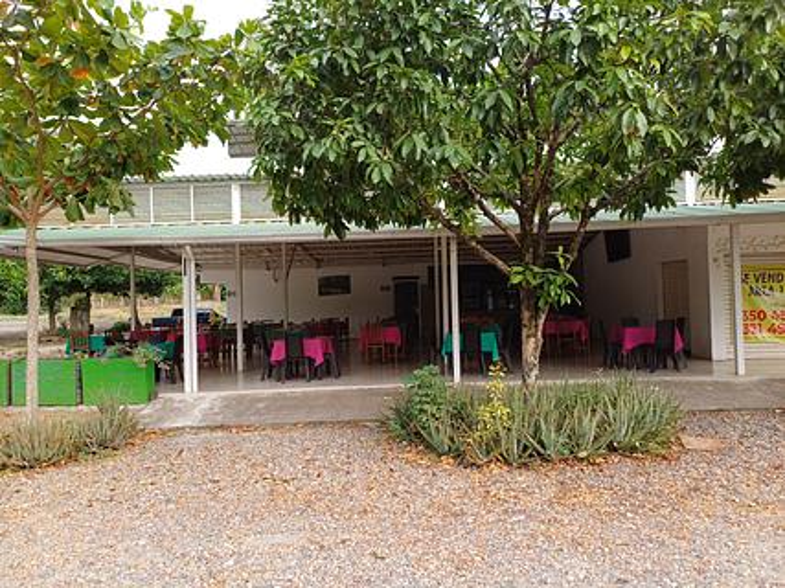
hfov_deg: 69.4
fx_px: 567
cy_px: 294
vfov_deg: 54.9
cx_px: 392
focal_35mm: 25
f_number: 1.8
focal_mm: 4.65
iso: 50
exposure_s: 1/158
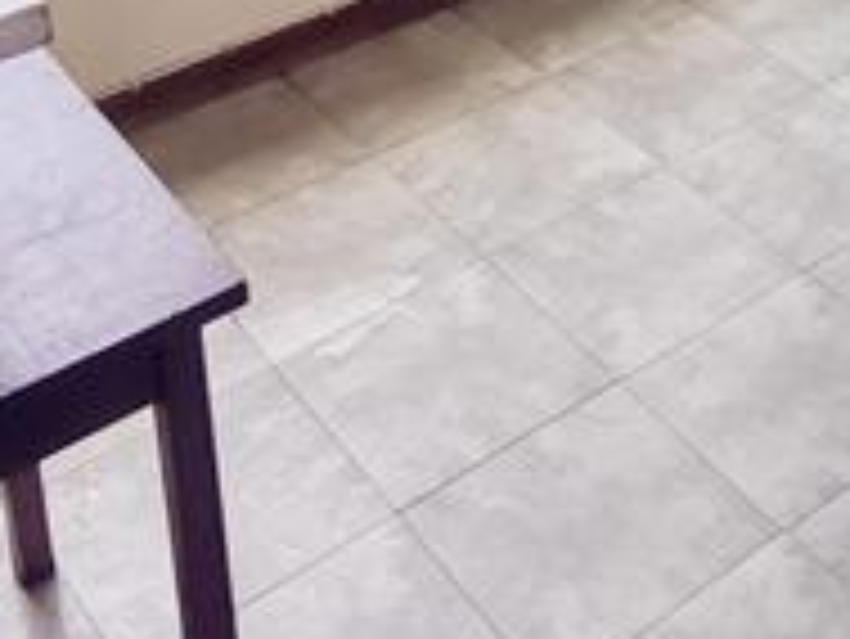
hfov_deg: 25.8
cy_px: -338
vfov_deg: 18.1
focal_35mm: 72
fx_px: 1769
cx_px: 819
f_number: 2.4
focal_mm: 1.78
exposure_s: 1/100
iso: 50
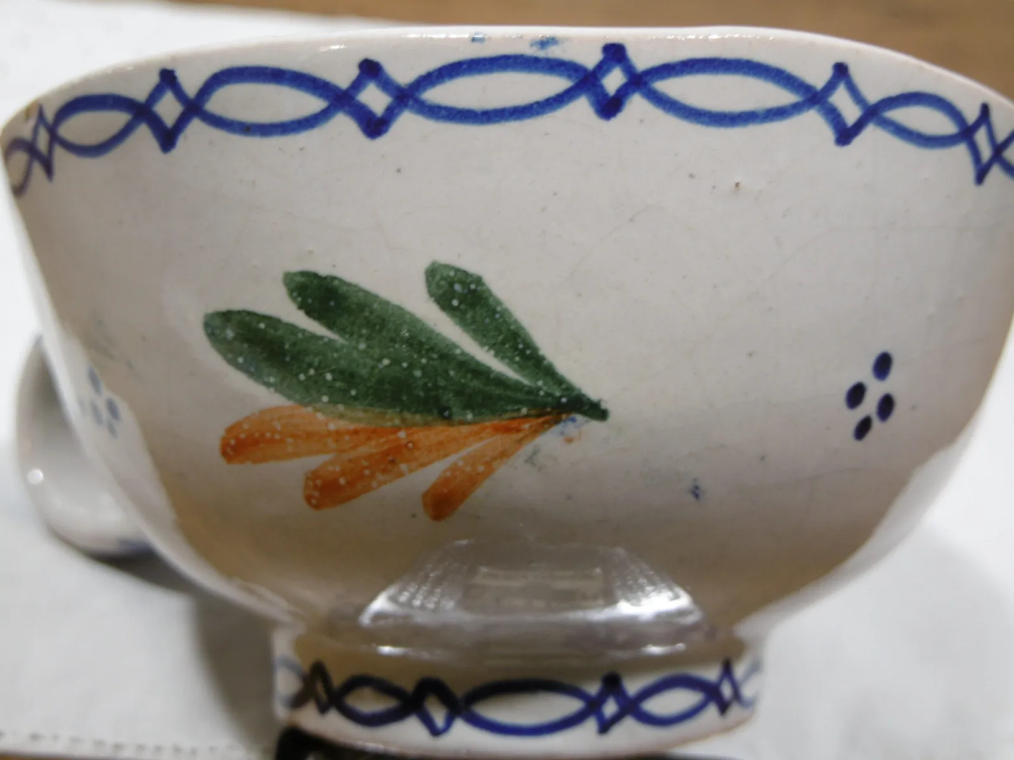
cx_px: 507
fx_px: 1260
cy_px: 380
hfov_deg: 43.9
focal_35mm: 43
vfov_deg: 33.6
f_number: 3.8
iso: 100
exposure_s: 1/8
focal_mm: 7.7
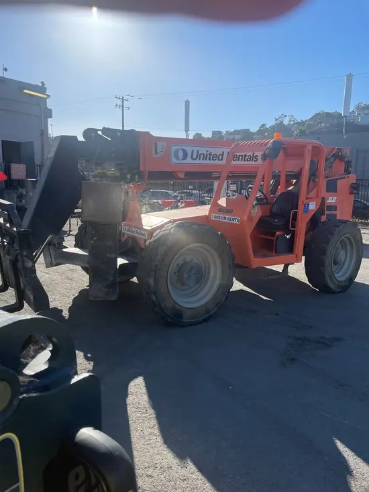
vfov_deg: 67.3
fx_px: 369
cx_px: 184
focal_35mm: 26
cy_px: 246
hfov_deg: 53.1
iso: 32
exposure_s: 1/4132
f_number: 1.6
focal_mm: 4.2
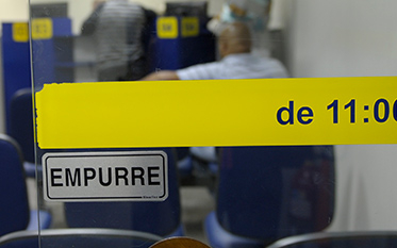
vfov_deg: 21.2
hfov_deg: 33.0
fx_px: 660
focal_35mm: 61
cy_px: 90
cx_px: 117
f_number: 2.8
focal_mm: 26
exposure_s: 1/100
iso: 800
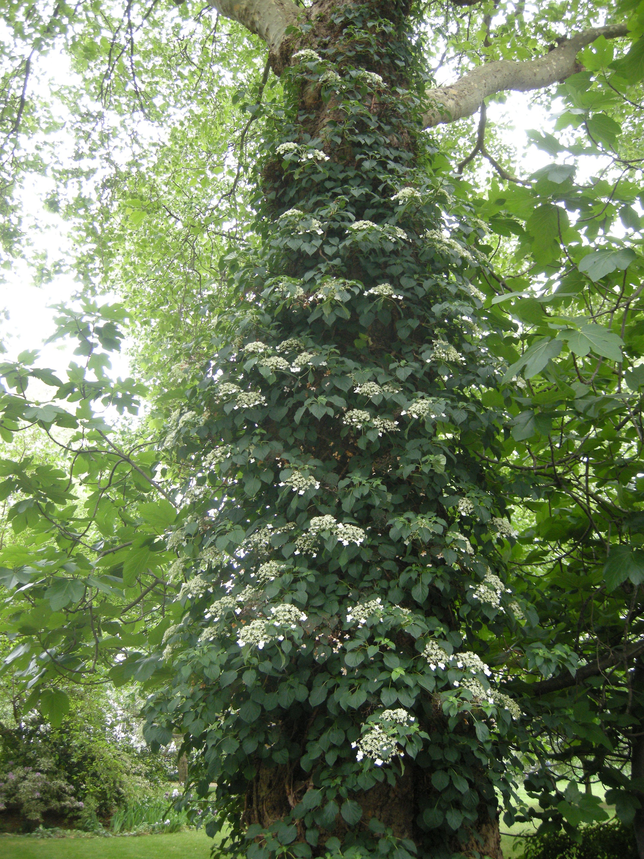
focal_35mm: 35
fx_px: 868
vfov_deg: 52.6
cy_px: 430
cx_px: 322
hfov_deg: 40.7
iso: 174
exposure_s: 1/53.2
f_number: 2.7
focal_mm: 7.5
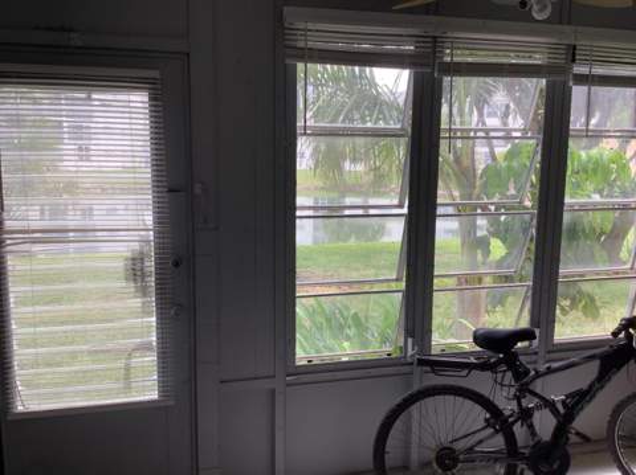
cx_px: 318
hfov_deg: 58.4
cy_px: 238
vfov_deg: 45.4
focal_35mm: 31
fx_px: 569
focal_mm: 3.3
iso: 50
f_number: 2.4
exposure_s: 1/120
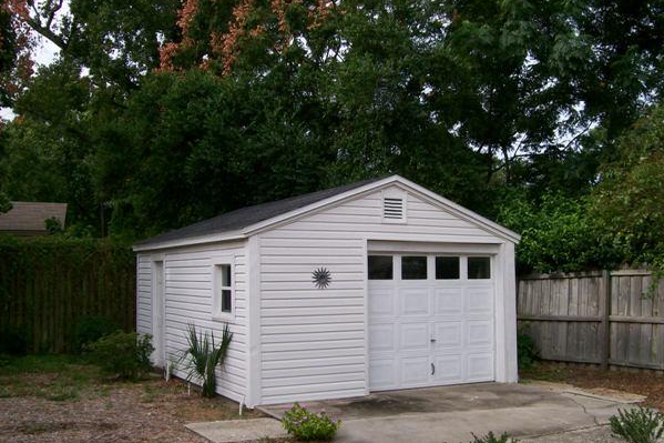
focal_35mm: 40
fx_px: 738
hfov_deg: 48.5
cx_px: 328
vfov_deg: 33.4
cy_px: 218
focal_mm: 6
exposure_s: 1/427
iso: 80
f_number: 4.8
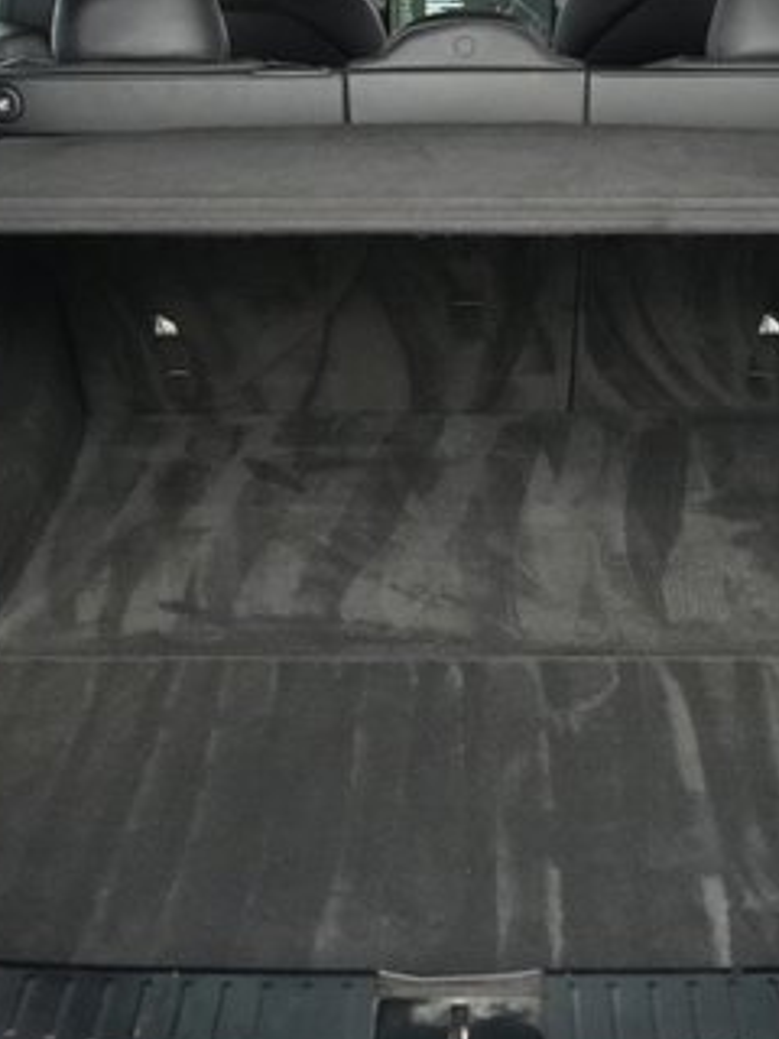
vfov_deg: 39.7
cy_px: 526
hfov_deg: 30.2
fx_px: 1440
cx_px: 471
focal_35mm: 48
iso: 12800
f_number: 2.8
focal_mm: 25
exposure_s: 1/160
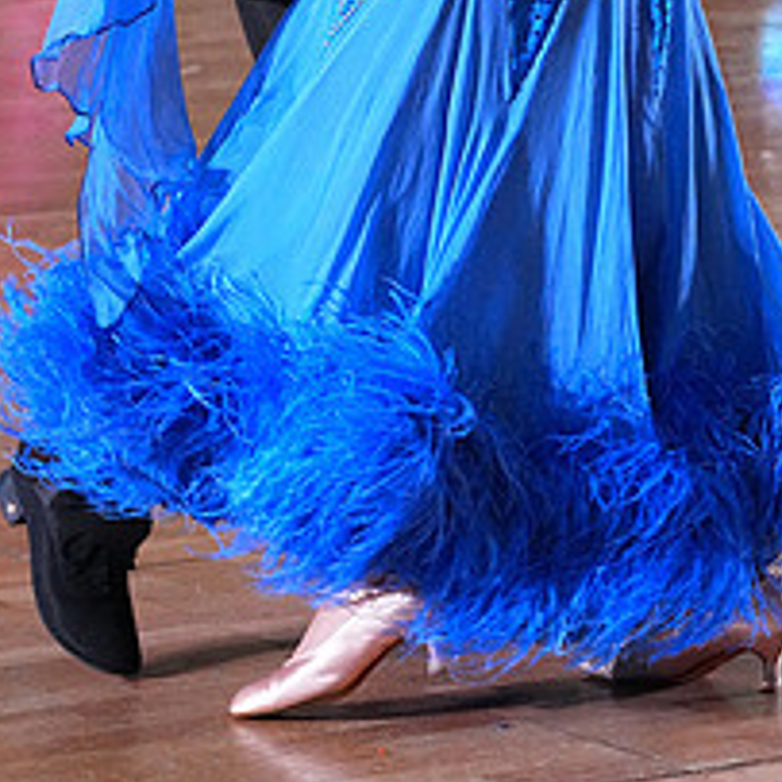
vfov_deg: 6.4
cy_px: -200
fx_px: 6901
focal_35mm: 270
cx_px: 472
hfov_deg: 6.5
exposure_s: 1/400
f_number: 6.3
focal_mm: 111
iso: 10000
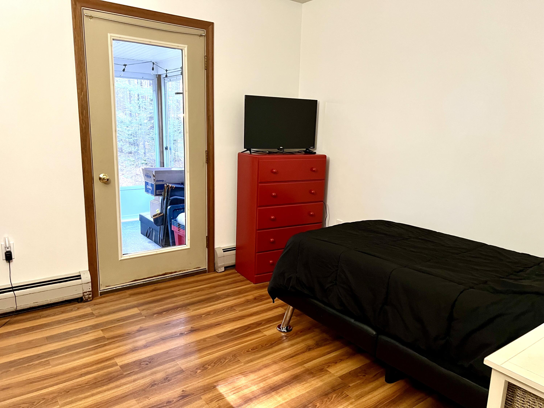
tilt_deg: -11.8
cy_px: 204
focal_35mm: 26
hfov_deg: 67.3
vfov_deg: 53.1
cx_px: 272
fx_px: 409
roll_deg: -1.3
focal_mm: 5.7
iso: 400
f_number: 1.5
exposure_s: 1/40
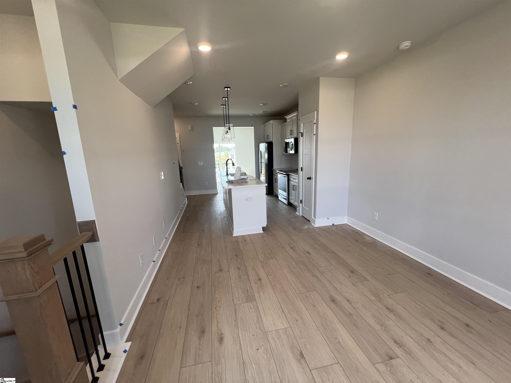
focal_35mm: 13
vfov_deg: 89.9
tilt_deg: -11.1
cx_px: 256
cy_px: 192
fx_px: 192
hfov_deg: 106.2
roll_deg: +2.1
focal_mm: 1.57
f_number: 1.8
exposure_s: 1/120
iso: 64
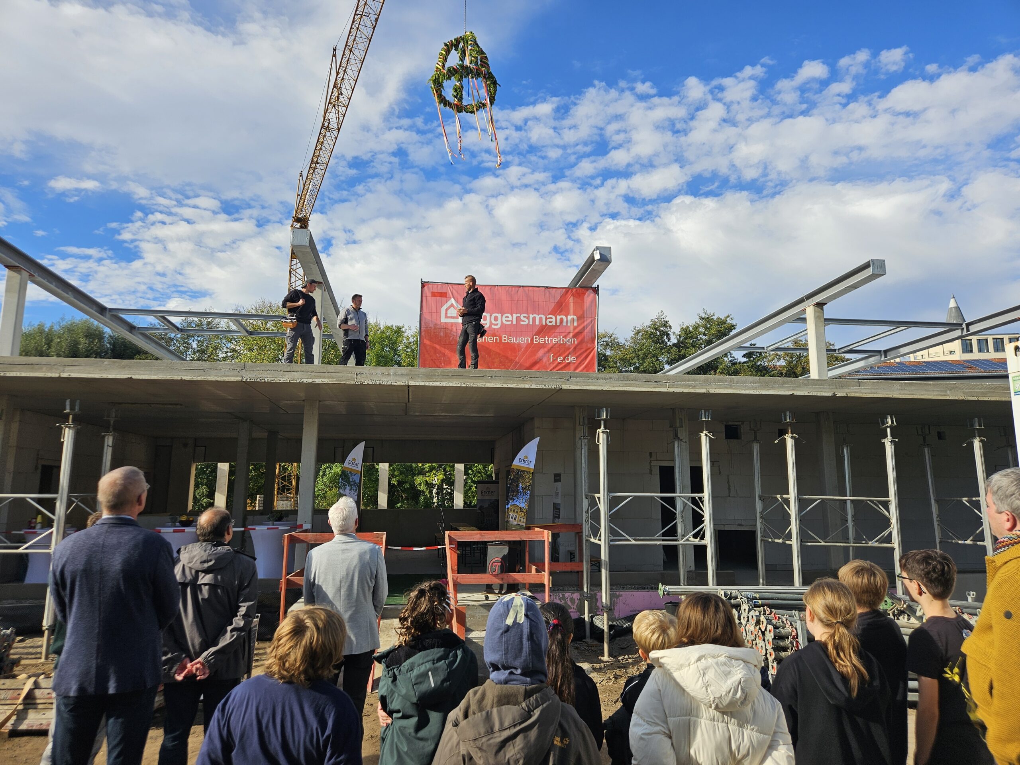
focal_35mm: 23
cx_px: 510
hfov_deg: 73.9
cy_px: 382
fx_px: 678
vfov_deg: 58.9
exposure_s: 1/1597
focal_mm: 5.4
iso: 25
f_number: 1.8
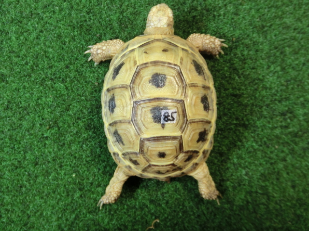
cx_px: 154
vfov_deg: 49.7
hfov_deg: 63.4
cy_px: 116
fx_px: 250
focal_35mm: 28
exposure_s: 1/60
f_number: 3
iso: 320
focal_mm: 5
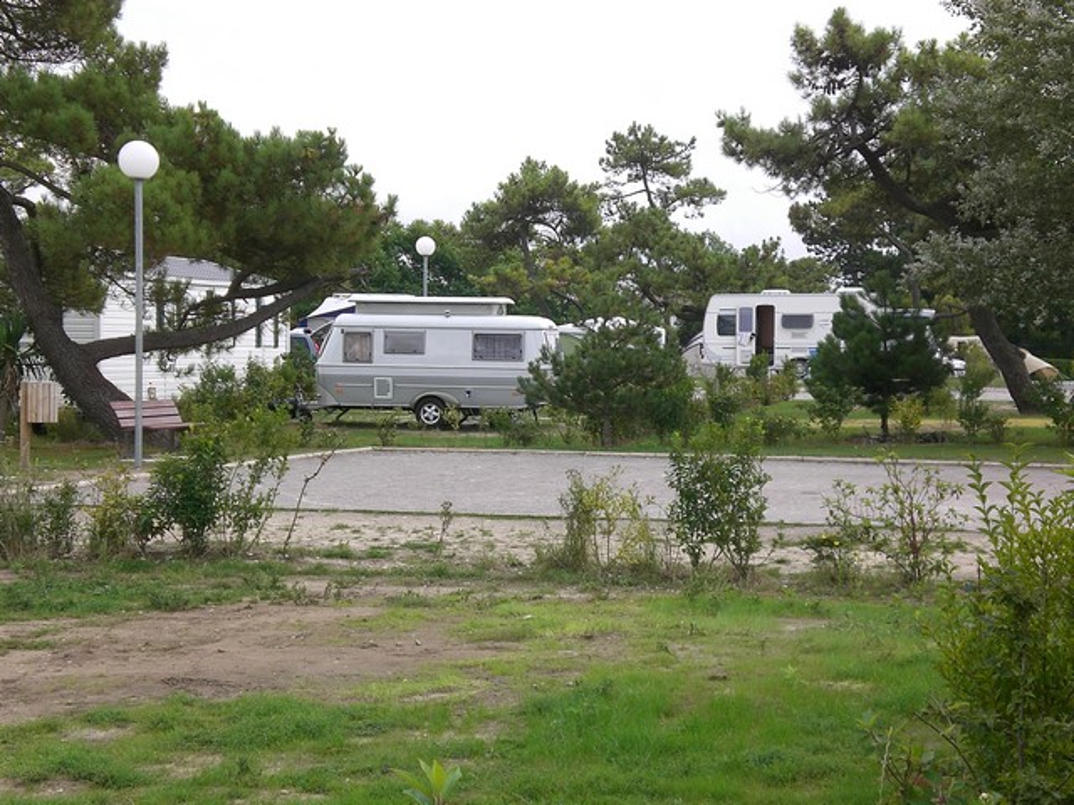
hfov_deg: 26.0
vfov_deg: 19.6
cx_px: 537
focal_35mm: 75
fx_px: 2327
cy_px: 402
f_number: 4.5
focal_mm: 12.47
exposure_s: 1/250
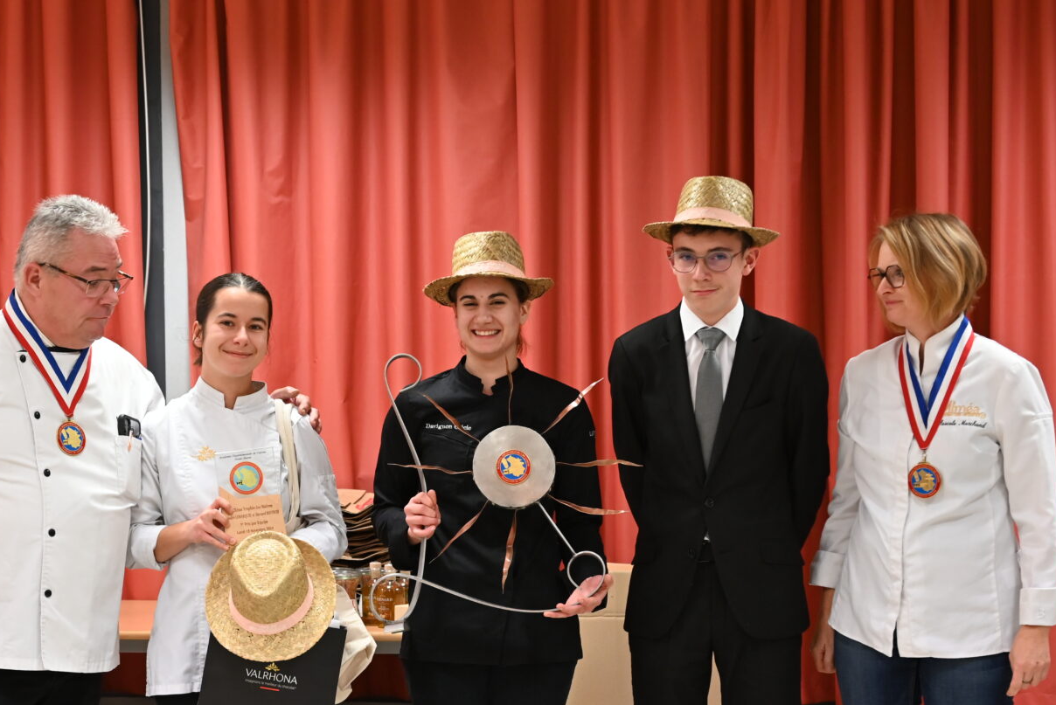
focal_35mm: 89
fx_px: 2612
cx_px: 310
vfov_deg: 15.3
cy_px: 497
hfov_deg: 22.7
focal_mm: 56
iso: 1800
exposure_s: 1/125
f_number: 4
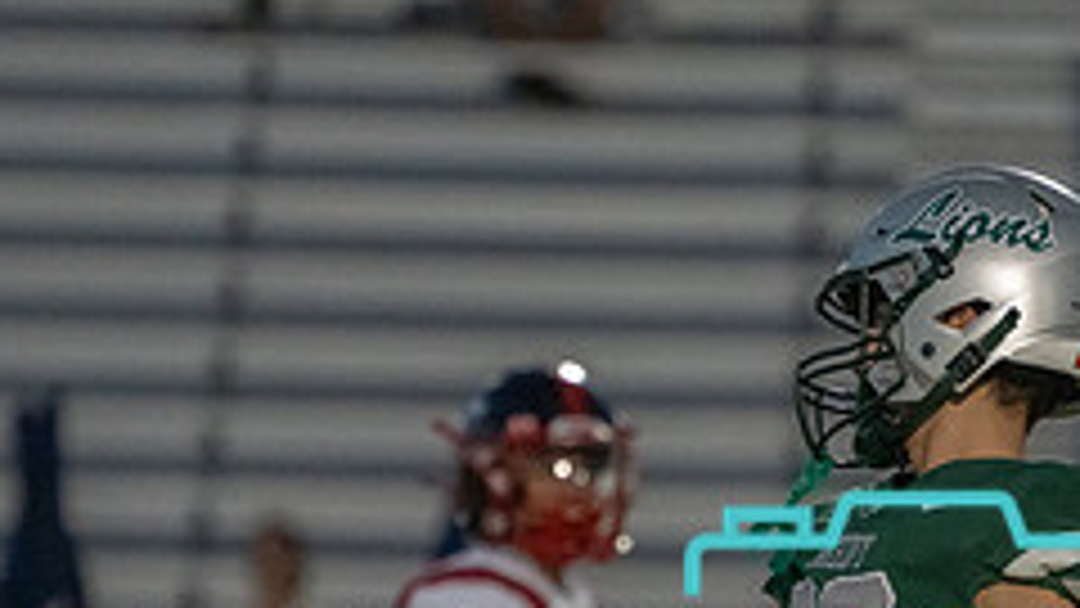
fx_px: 24571
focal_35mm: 858
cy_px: 705
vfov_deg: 1.4
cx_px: 788
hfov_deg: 2.5
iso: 12800
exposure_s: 1/1250
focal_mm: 339
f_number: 5.6
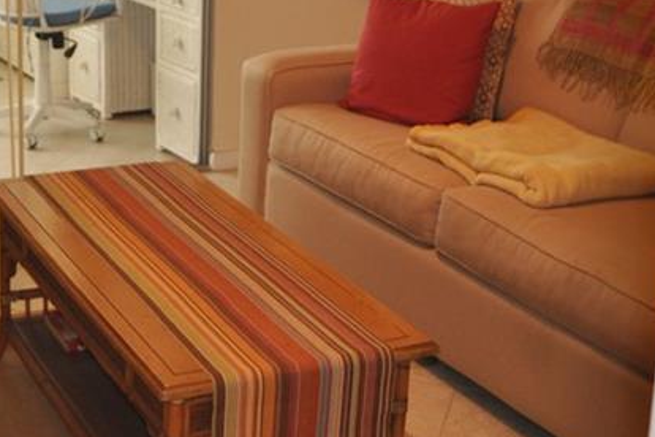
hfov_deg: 26.7
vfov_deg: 18.1
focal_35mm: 74
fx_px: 1346
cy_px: 25
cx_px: 111
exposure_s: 1/60
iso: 800
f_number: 3.5
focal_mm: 20
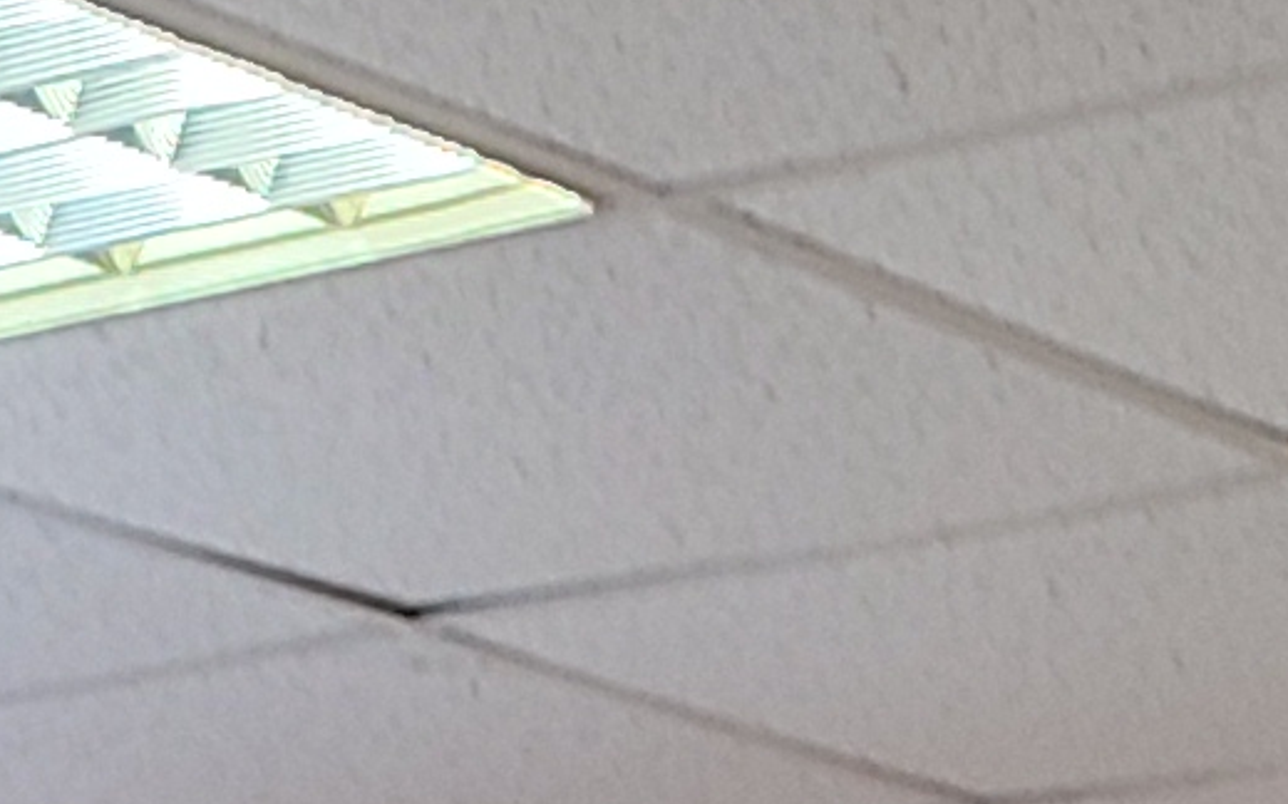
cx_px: 432
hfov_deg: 10.7
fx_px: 6878
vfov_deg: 5.3
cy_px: 3933
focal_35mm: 196
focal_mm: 5.89
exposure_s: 1/25
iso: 886
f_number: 1.89
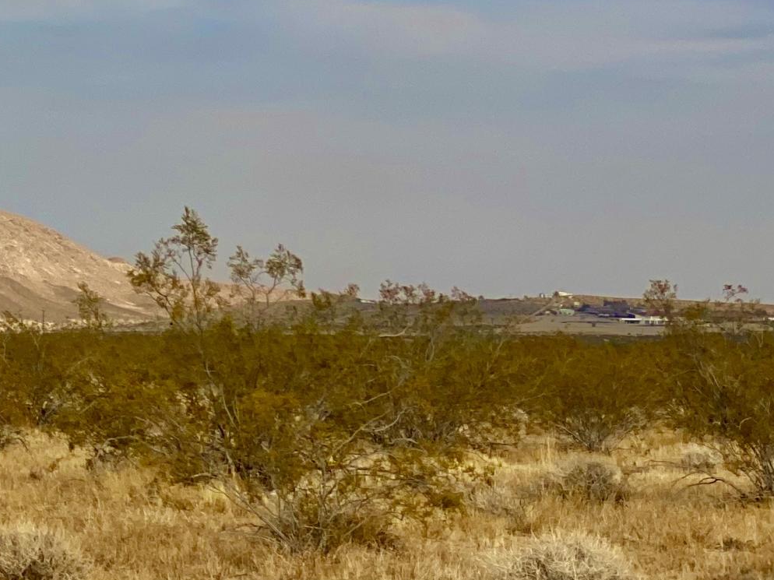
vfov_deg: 9.3
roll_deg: -1.0
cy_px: -146
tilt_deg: +7.0
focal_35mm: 157
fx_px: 3510
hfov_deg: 12.1
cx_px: -296
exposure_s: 1/1597
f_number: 2
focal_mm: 6
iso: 20
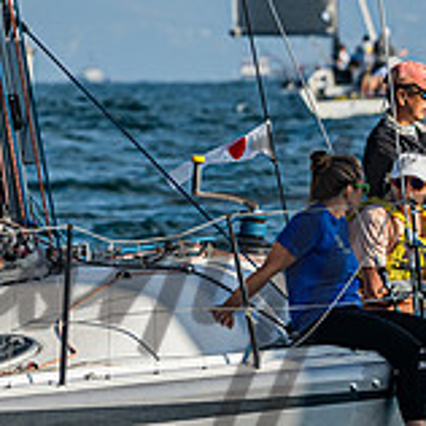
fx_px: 11988
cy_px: 241
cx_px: -186
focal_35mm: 861
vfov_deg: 2.0
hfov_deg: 2.0
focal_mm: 200
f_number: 5.6
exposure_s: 1/4000
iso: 400
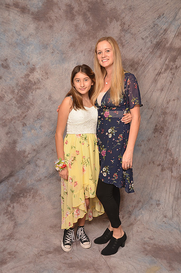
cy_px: 136
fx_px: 284
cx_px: 90
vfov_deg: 51.4
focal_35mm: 38
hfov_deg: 35.3
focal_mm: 25
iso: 200
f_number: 5.6
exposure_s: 1/60
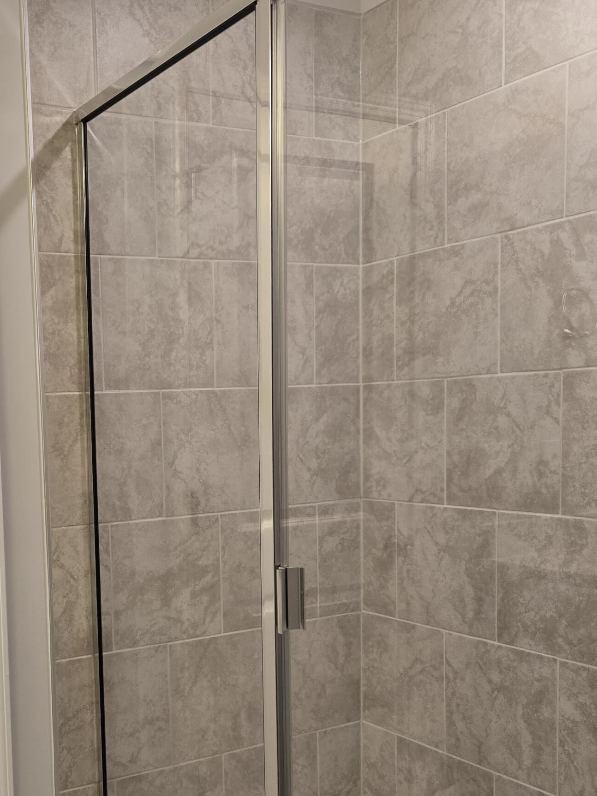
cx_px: 101
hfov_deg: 34.6
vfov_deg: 46.3
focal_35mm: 40
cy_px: 513
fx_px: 920
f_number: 1.8
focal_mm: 5.4
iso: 125
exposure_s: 1/120
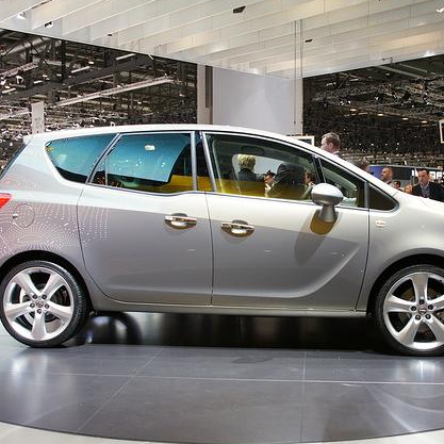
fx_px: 624
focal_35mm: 43
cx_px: 247
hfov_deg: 39.1
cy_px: 220
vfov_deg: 39.2
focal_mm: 22
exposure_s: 1/80
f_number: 5.6
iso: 800
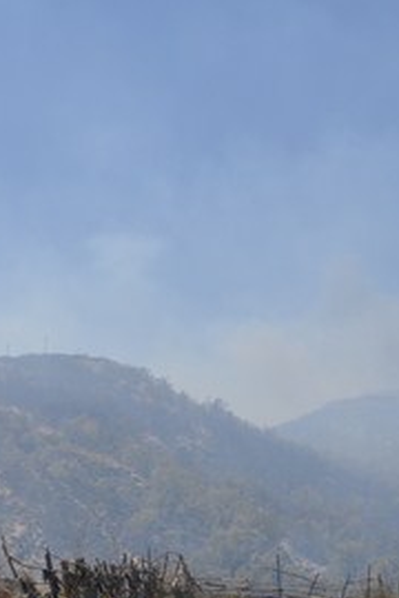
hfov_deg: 18.0
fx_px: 1064
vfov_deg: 31.3
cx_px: -259
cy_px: 355
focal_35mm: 64
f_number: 10
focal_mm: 18
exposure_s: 1/400
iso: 200
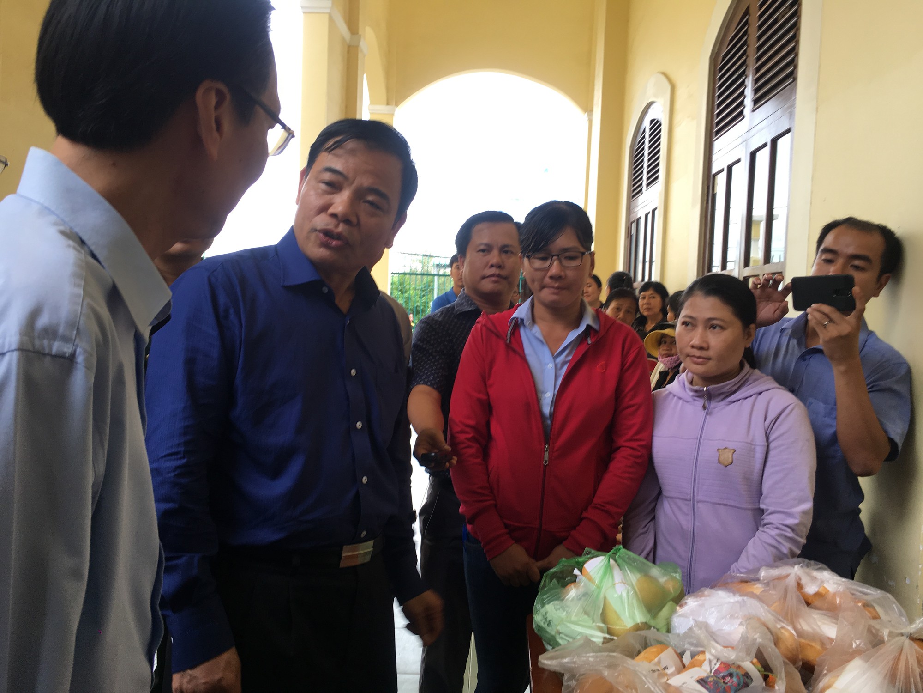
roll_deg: -1.5
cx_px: 462
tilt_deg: -1.7
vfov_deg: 48.2
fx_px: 773
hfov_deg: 61.7
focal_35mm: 29
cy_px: 346
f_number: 2.2
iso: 32
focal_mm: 4.15
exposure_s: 1/50
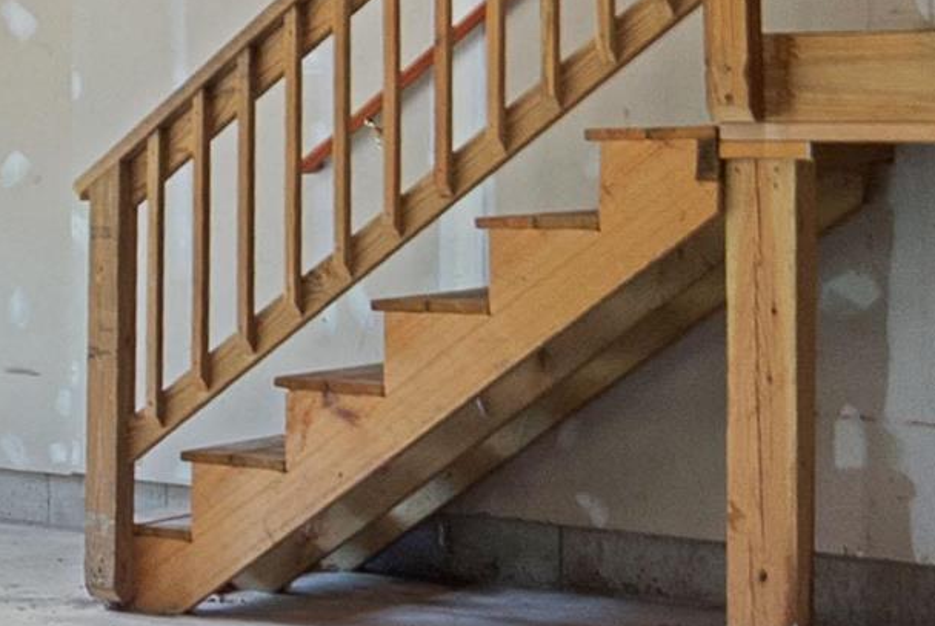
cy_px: 169
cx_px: -457
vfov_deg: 15.0
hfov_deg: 19.5
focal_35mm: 91
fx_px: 2366
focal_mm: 12
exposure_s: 1/4
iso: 200
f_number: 10
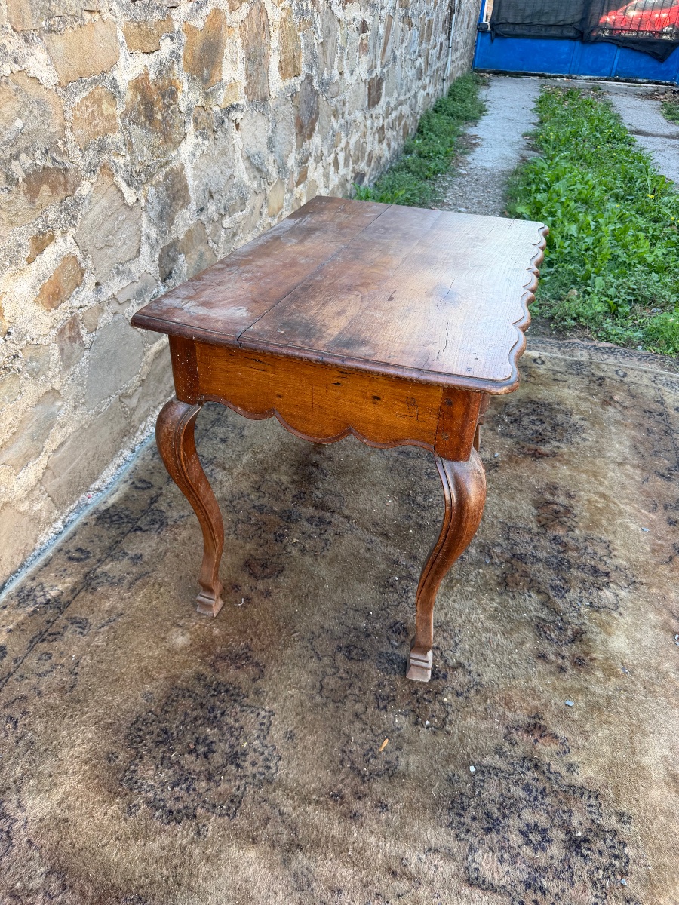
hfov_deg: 56.8
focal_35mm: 24
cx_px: 340
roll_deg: -3.7
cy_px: 452
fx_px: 628
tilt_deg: -36.3
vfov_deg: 71.6
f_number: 1.78
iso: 64
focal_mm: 6.76
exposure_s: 1/121
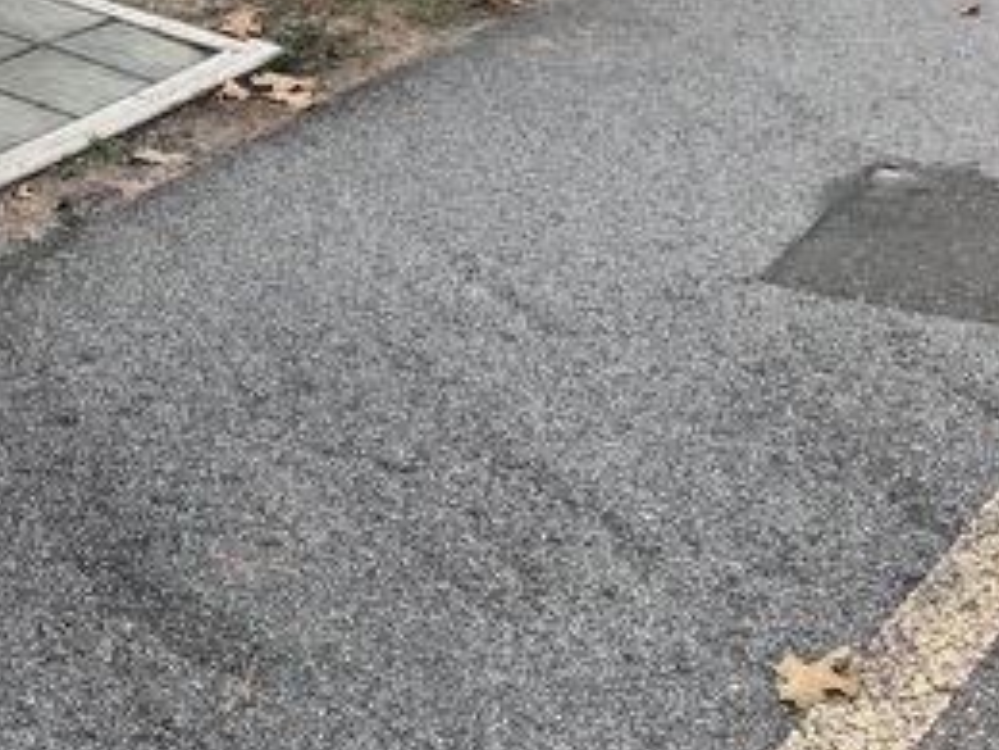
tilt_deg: -8.7
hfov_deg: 22.1
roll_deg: +0.9
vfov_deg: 16.1
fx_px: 2482
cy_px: -265
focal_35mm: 86
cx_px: 58
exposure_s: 1/30
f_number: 1.8
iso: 32
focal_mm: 4
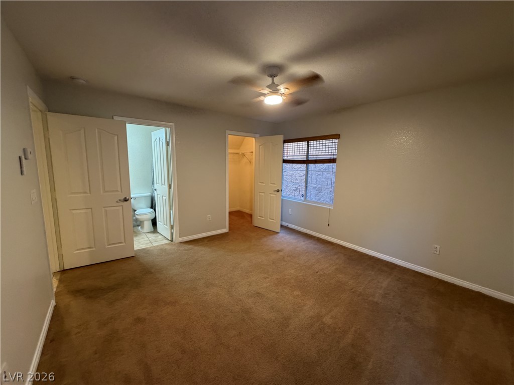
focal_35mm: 14
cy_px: 192
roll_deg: -0.7
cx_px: 257
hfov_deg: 102.1
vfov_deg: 85.7
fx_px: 208
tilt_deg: -7.7
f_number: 2.2
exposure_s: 1/60
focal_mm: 2.22
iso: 320
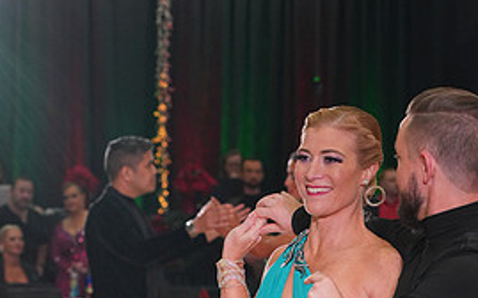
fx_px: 2292
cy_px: 490
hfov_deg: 11.9
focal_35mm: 176
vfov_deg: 7.3
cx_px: 303
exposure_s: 1/200
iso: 1600
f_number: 5
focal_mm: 80
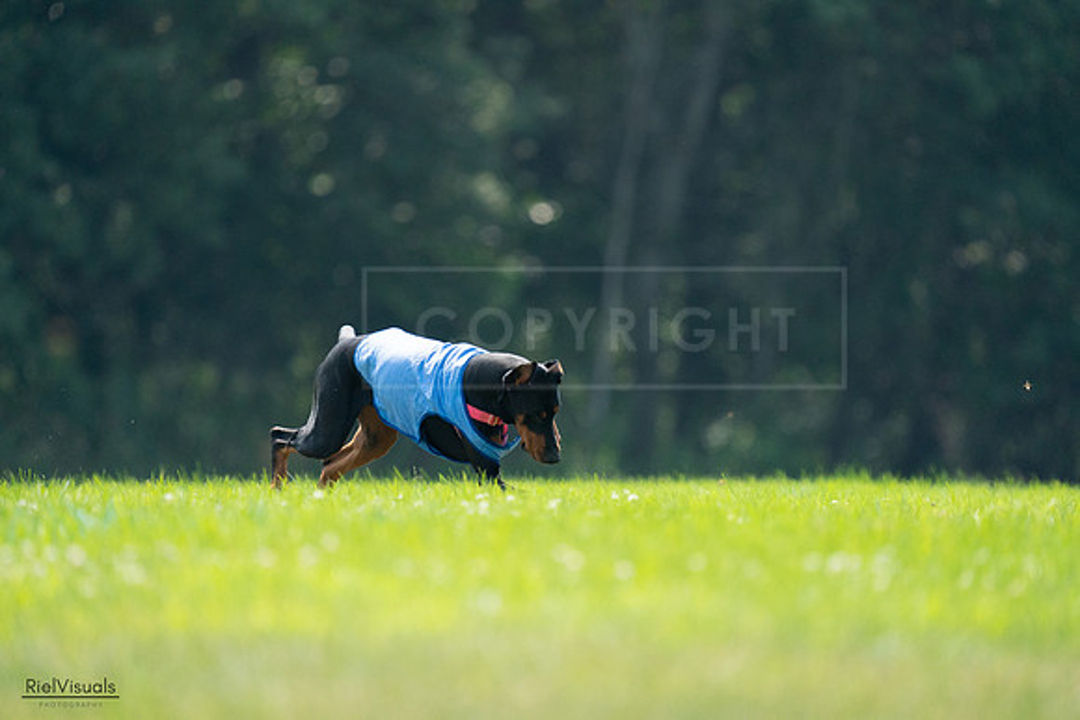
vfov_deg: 2.3
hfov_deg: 3.4
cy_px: 360
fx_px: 18003
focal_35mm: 600
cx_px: 540
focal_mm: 600
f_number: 6.3
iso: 3200
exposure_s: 1/4000
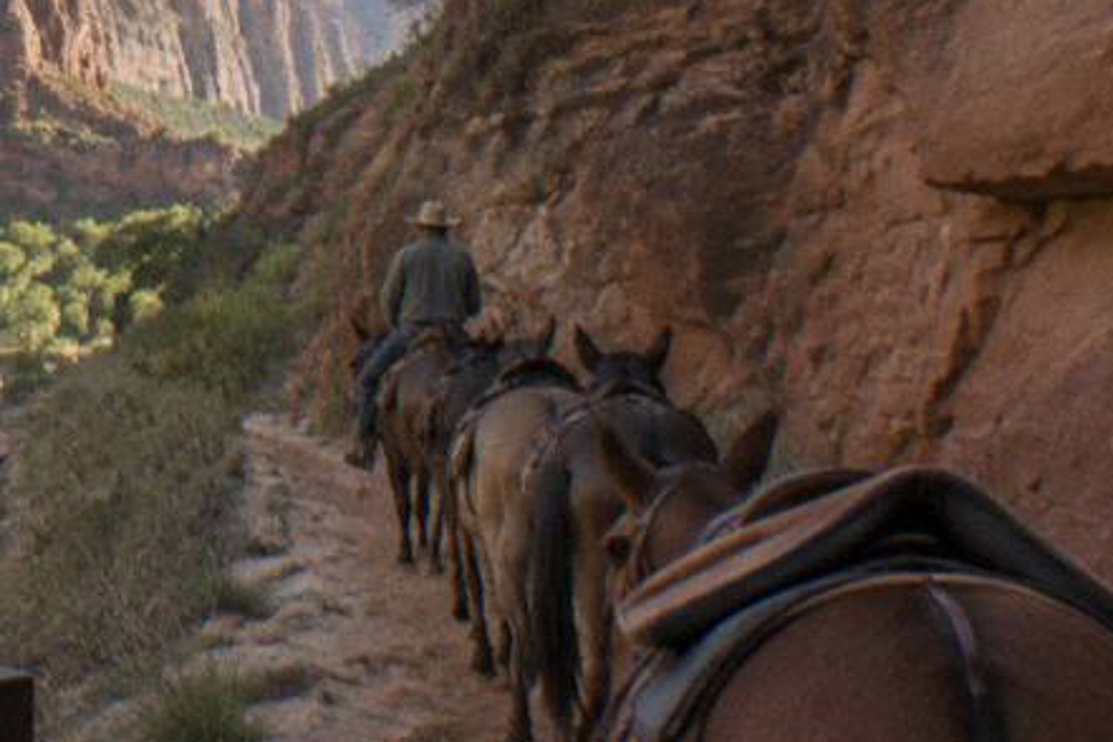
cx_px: 131
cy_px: 406
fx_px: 3431
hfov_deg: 18.2
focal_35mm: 111
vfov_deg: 12.3
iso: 400
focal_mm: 49
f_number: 5.6
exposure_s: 1/500
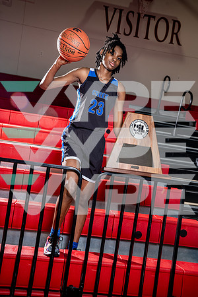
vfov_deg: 48.5
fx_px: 330
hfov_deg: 33.4
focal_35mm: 40
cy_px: 148
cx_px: 99
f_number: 6.3
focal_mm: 40
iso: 320
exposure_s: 1/250
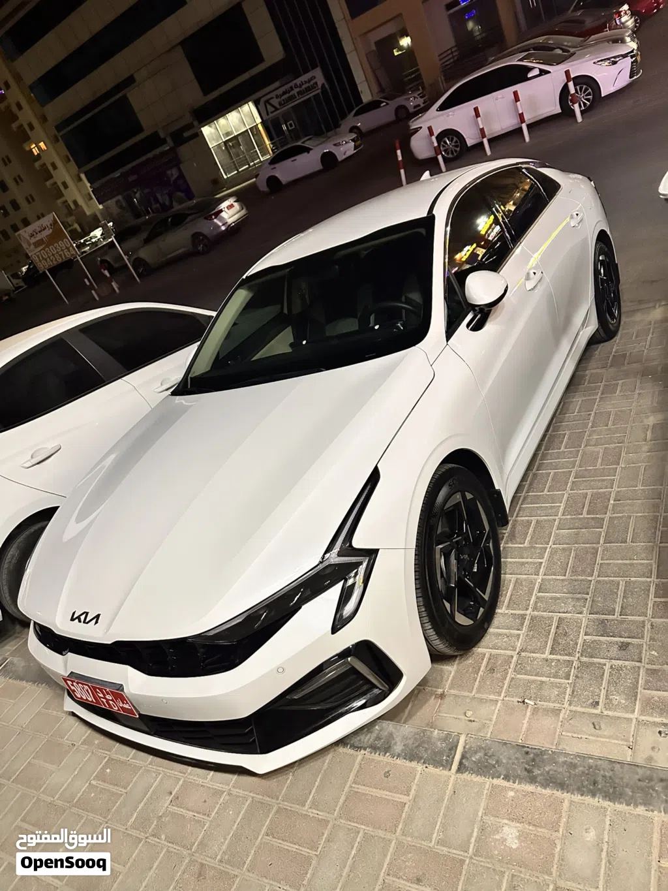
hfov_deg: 56.8
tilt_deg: -25.4
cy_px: 446
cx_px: 334
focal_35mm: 24
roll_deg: +25.6
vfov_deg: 71.6
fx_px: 617
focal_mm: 6.86
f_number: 1.78
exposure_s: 1/50
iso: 800
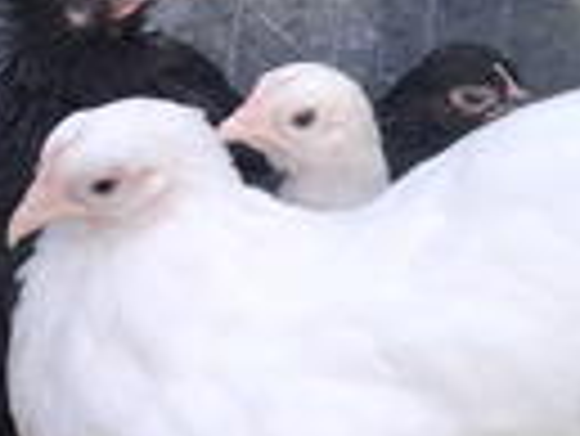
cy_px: 267
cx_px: 137
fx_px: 1409
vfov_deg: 17.6
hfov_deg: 23.0
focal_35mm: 84
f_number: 1.8
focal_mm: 5.54
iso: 50
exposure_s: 1/100
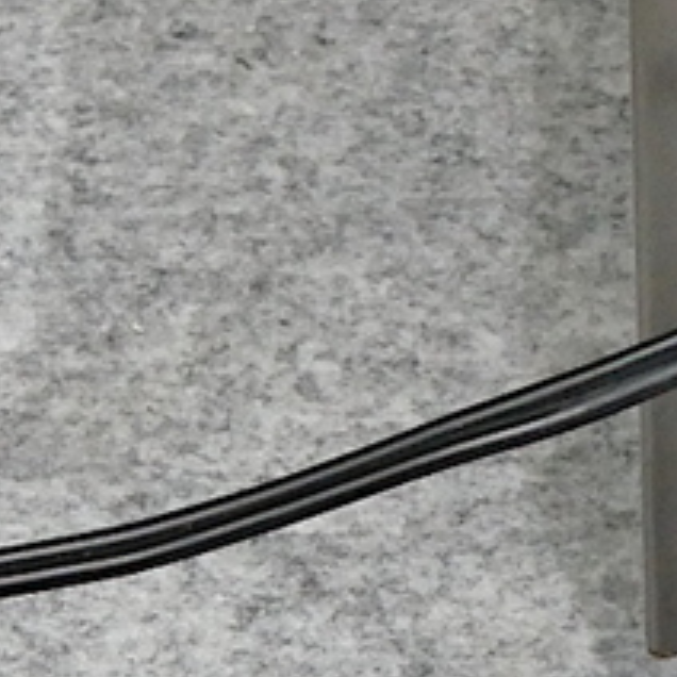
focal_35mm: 360
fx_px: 7966
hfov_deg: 4.9
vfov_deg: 4.9
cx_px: 639
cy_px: 687
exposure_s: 1/10
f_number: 7.1
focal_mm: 16.1
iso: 400
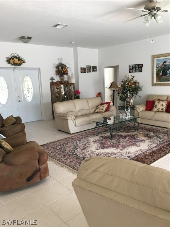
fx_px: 190
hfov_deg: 48.2
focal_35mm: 29
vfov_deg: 61.7
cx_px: 85
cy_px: 114
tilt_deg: -11.9
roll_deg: +0.5
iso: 40
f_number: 2.2
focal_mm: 4.15
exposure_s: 1/30
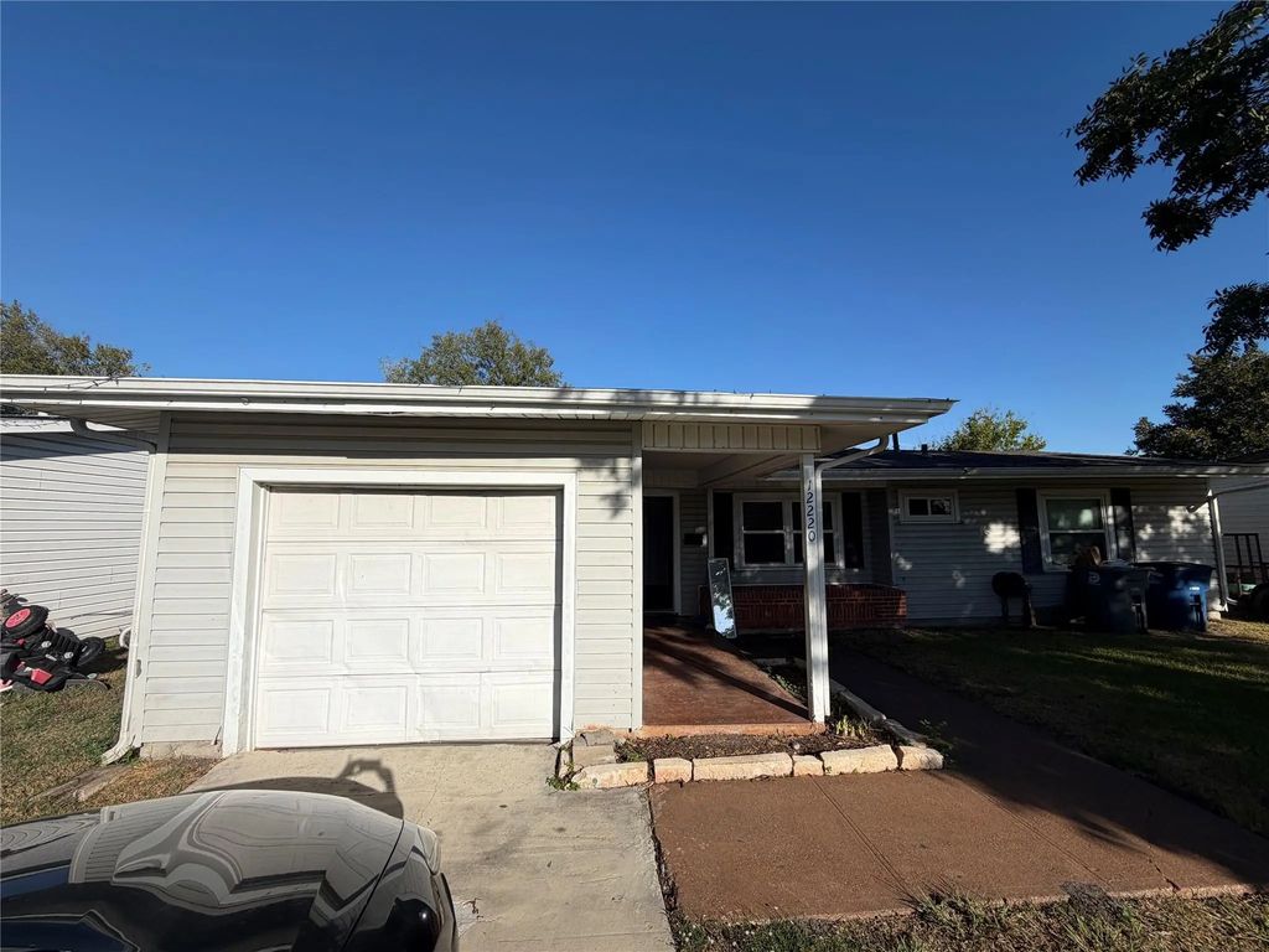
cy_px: 476
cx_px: 634
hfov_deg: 102.1
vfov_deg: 85.7
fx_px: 513
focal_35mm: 14
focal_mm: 2.22
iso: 20
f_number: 2.2
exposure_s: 1/1399
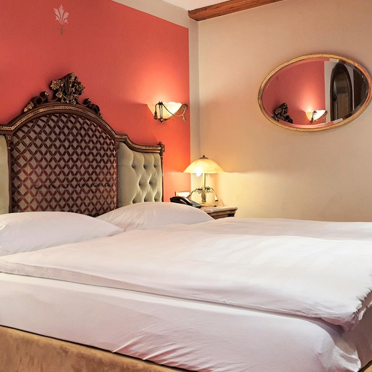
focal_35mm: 41
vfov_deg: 40.9
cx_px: 155
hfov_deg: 40.8
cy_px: 184
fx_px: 498
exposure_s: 1/100
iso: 200
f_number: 1.7
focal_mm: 4.32
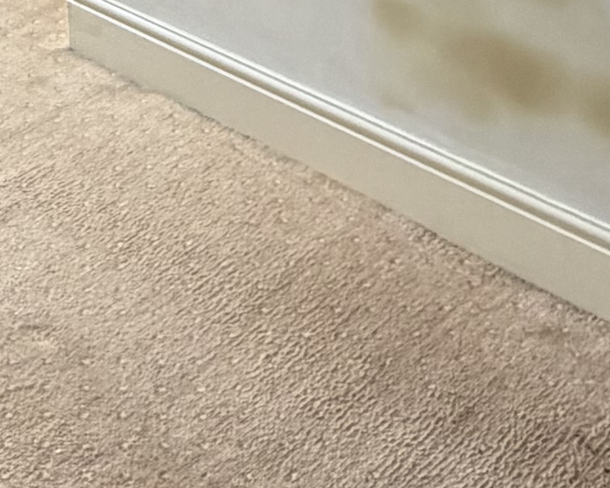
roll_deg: +3.4
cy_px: -311
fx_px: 1535
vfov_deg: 16.1
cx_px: 1
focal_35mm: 85
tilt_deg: -13.8
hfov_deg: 21.7
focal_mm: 2.22
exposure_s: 1/121
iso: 160
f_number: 2.2
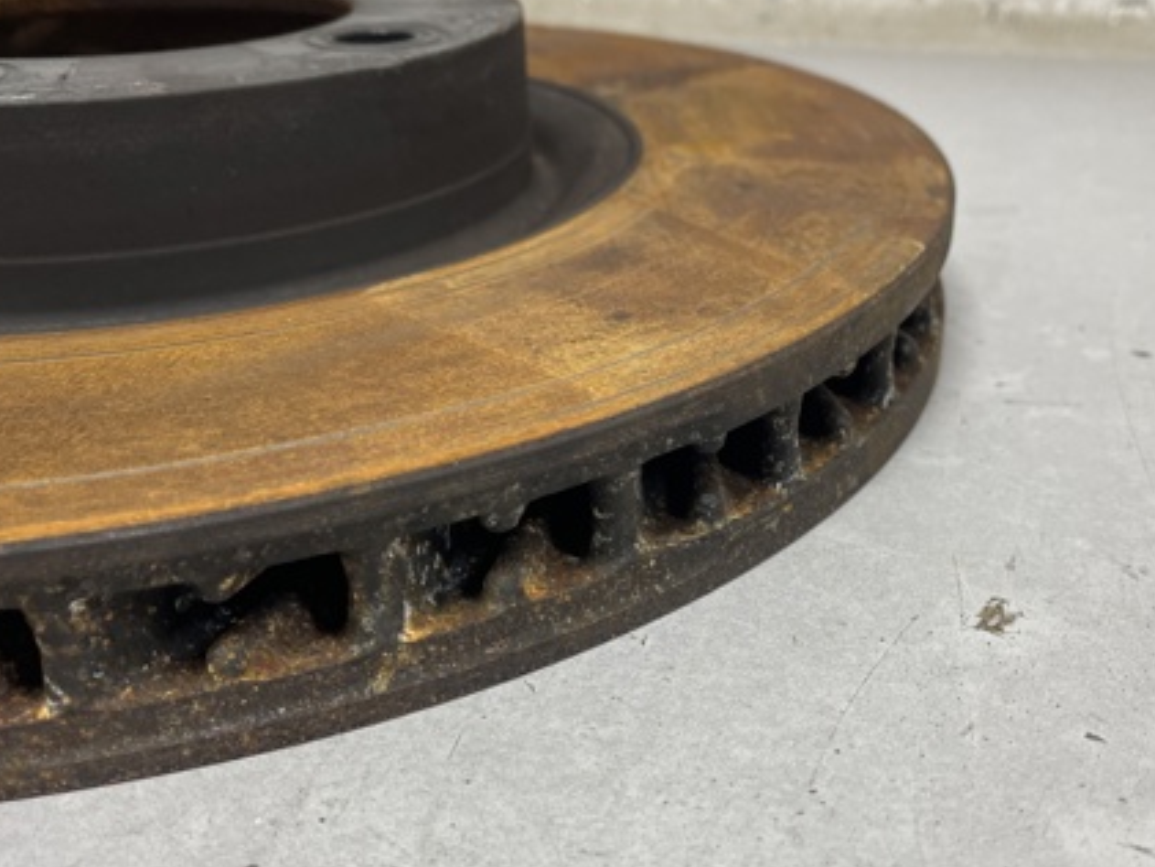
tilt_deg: -28.3
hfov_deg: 48.6
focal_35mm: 38
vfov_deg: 37.6
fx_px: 1268
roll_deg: -0.4
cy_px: 516
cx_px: 705
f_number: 1.6
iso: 125
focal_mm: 5.1
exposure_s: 1/100
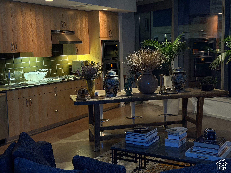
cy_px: 86
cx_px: 116
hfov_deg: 39.7
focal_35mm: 48
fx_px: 320
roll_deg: +1.7
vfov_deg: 30.3
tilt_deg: -7.2
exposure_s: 1/20
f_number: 1.78
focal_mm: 6.76
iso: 800
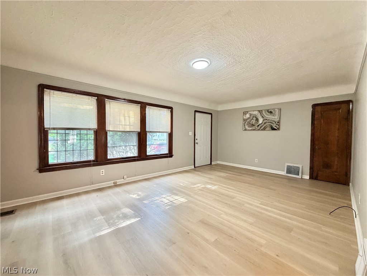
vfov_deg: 85.7
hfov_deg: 102.1
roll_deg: -0.8
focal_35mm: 14
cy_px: 138
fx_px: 148
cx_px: 184
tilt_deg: -1.1
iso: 250
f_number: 2.2
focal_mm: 2.22
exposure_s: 1/60
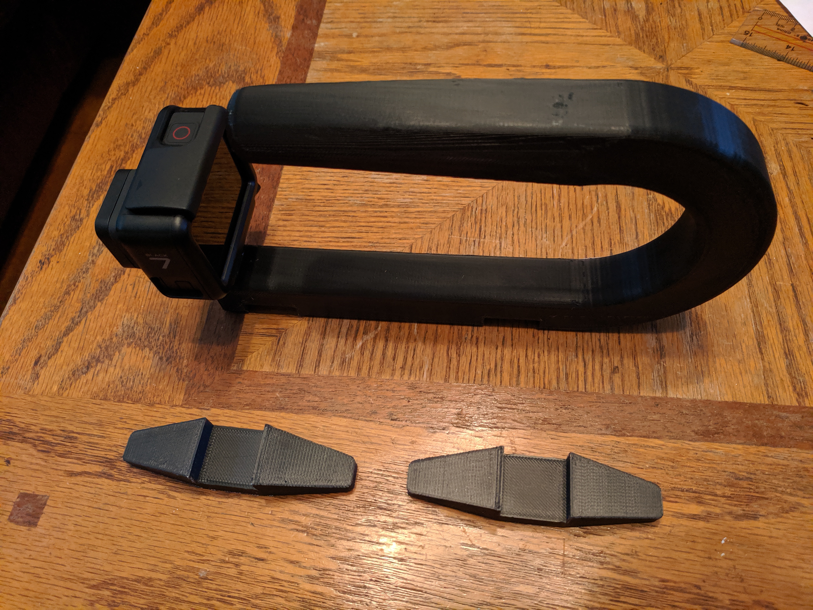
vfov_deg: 53.1
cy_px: 305
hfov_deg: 67.3
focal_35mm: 26
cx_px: 406
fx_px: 611
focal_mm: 4.67
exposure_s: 1/30
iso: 1044
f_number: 2
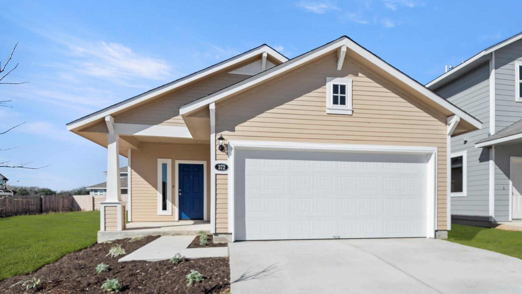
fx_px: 526
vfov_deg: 31.2
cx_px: 261
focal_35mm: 38
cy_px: 149
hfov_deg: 52.8
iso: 400
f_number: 8
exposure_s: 1/1000
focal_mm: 24
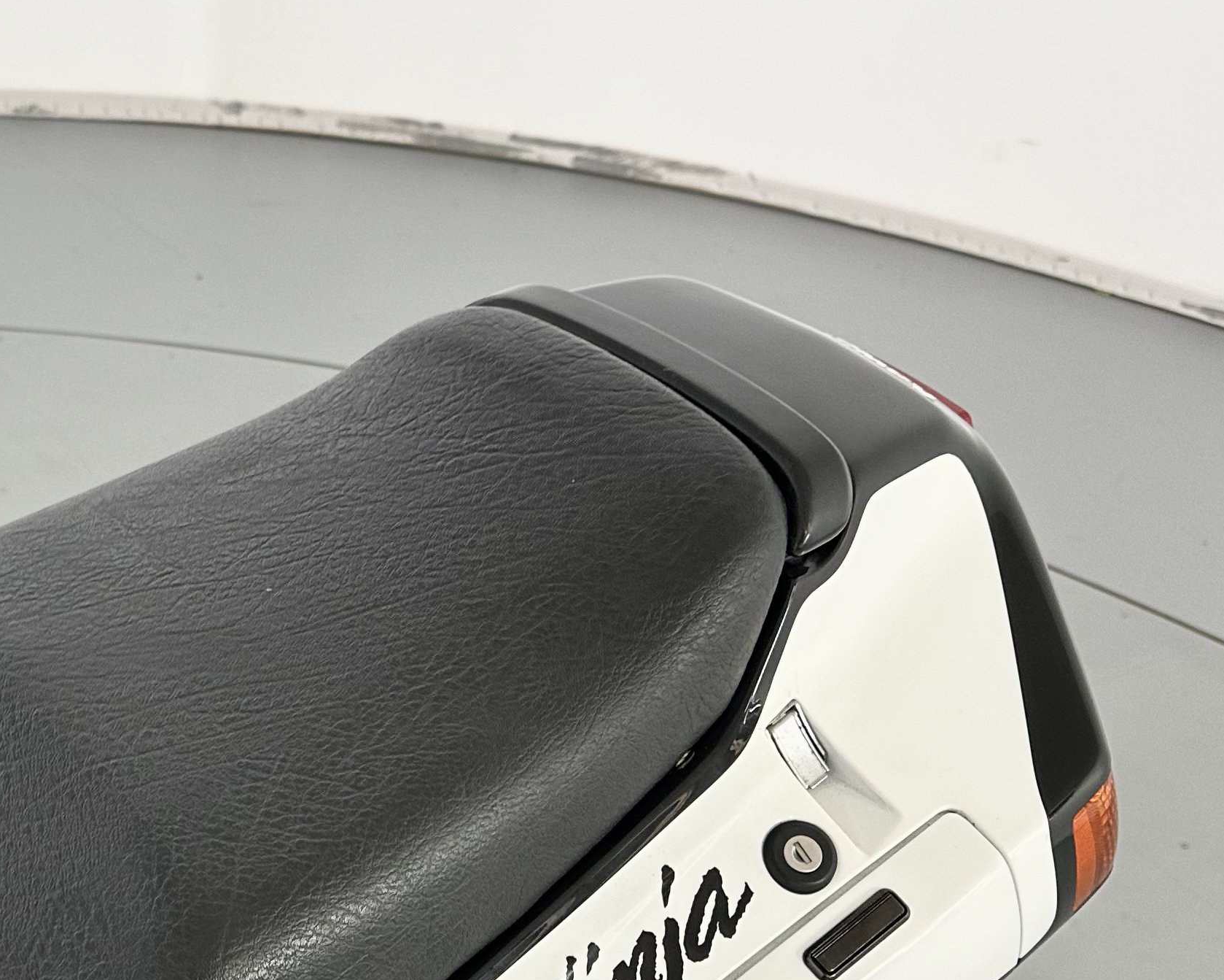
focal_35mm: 53
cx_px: 36
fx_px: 1920
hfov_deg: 32.8
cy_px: 930
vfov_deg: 27.3
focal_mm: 6.86
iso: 125
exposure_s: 1/50
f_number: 1.78
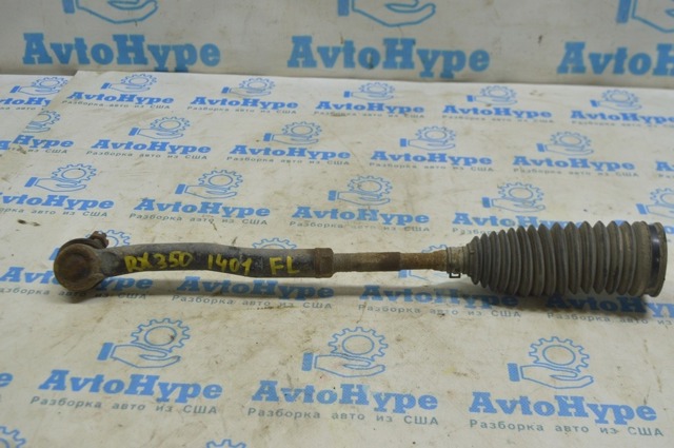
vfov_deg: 28.9
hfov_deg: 42.4
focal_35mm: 46
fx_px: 869
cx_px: 337
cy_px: 224
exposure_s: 1/40
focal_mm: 31
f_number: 5.6
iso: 400
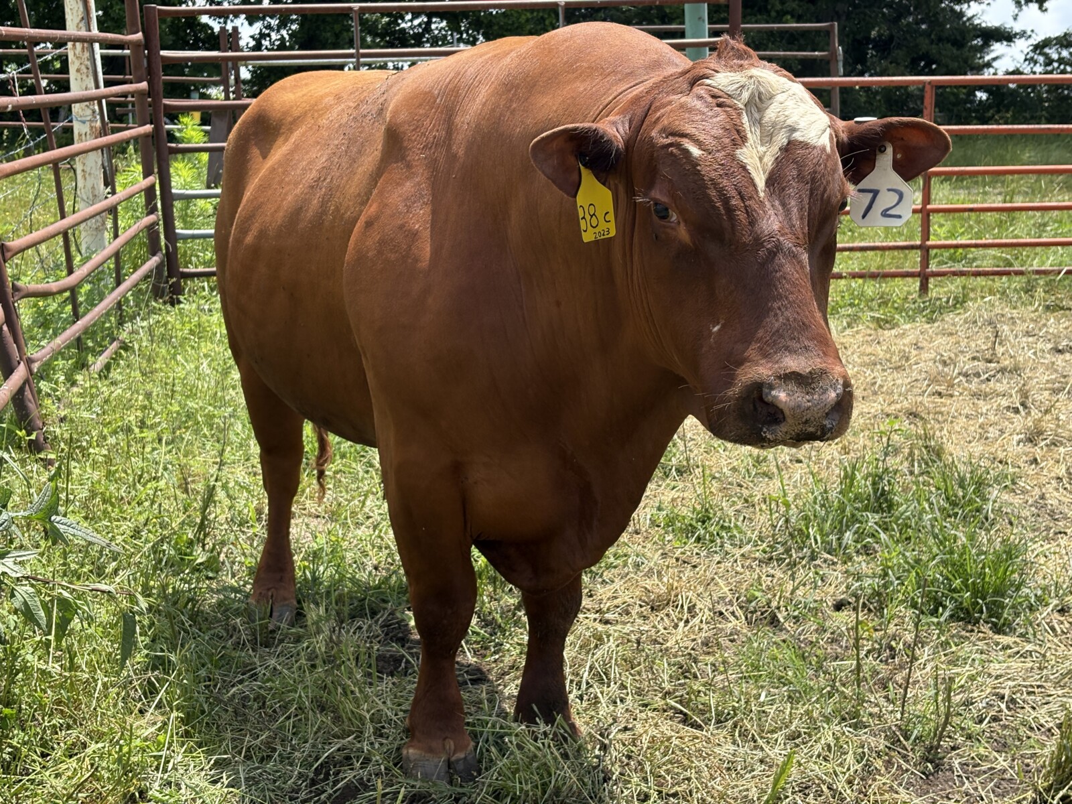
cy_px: 402
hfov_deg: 36.8
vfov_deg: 28.0
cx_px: 536
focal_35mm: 52
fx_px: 1610
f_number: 1.6
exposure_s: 1/1517
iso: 40
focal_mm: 5.96
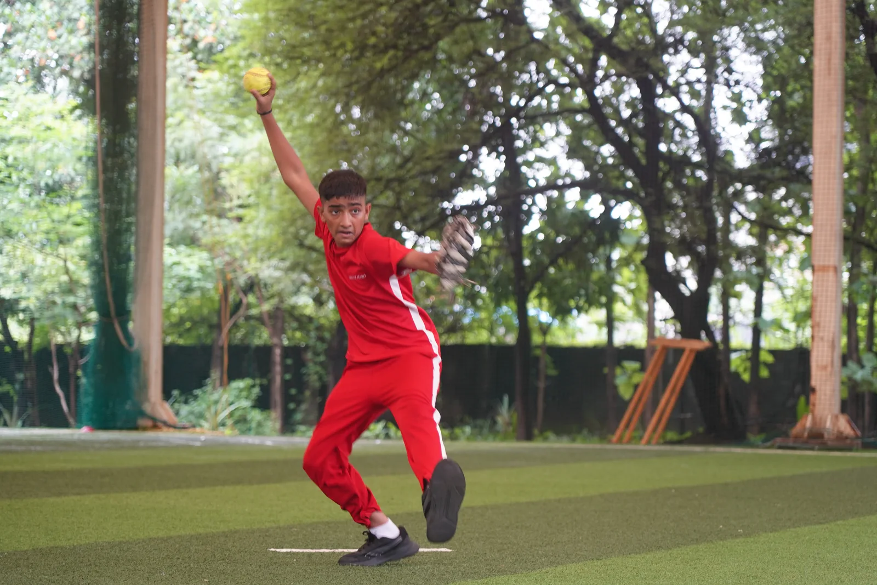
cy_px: 292
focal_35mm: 105
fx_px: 2558
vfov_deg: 13.0
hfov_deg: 19.5
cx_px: 438
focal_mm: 105
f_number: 4
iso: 1000
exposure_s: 1/160
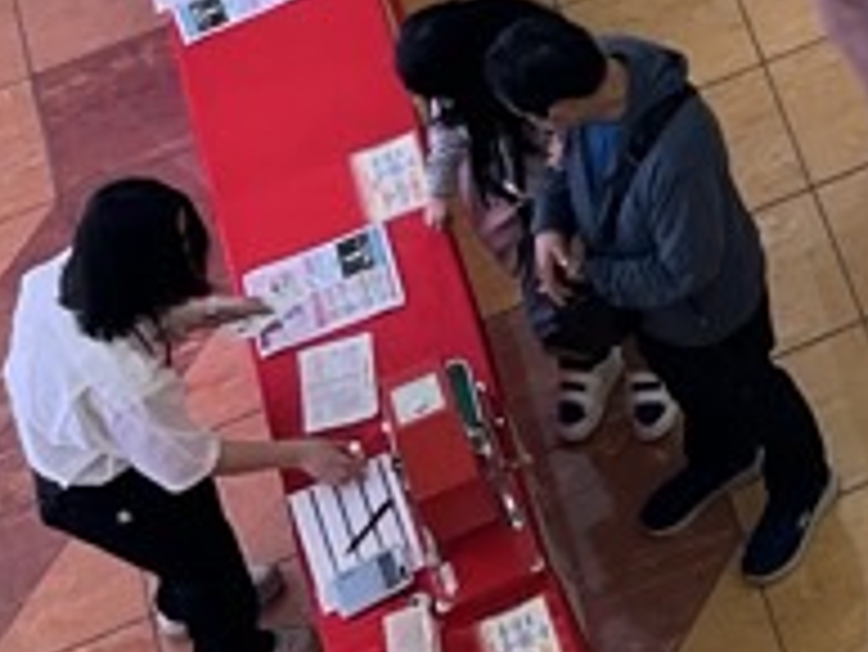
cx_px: 1484
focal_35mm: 172
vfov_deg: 8.0
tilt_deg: -40.8
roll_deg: +5.9
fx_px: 4316
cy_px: -913
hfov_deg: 10.9
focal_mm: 5.1
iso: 64
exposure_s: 1/120
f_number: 1.6
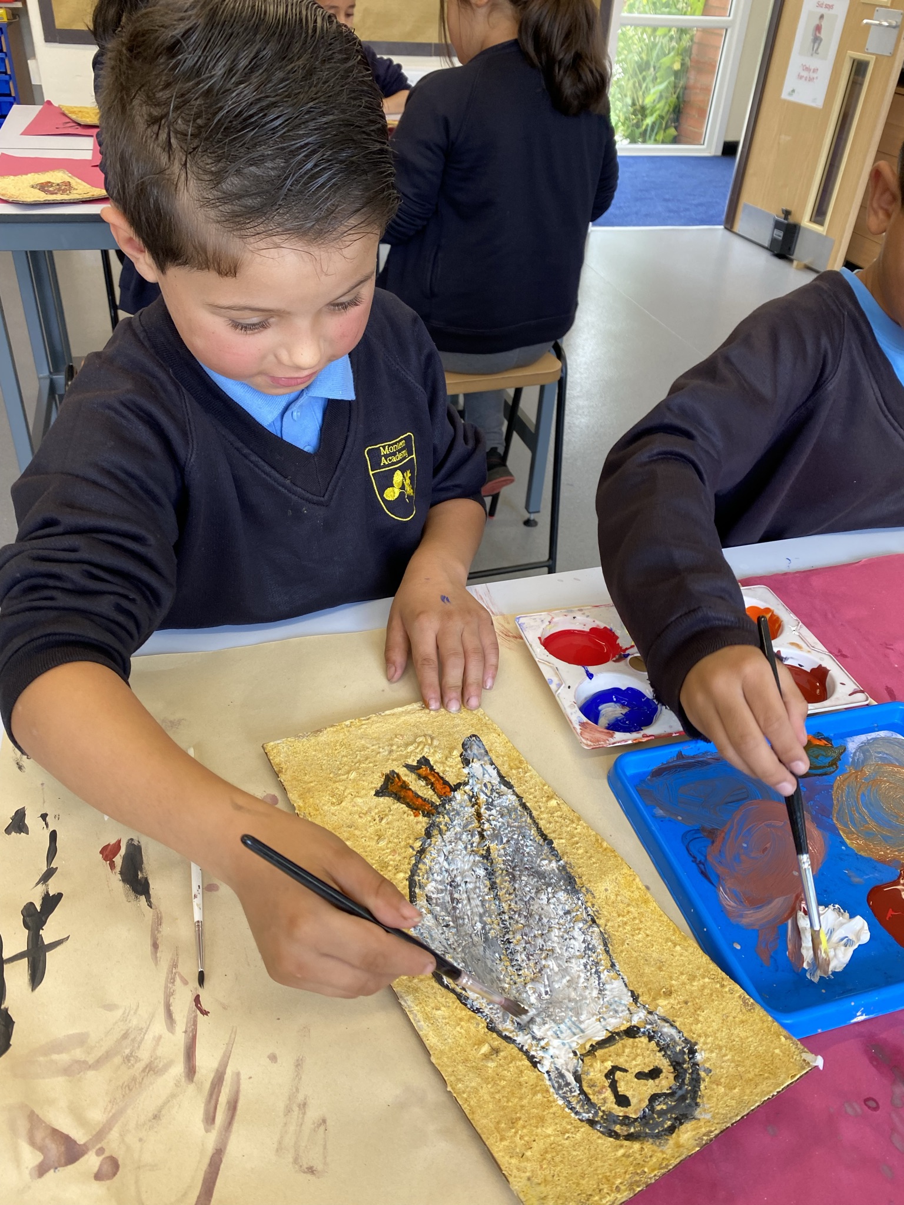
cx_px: 452
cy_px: 602
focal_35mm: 26
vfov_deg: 67.3
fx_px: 905
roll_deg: -3.9
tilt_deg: -35.4
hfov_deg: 53.1
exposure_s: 1/60
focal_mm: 4.25
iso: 64
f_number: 1.8
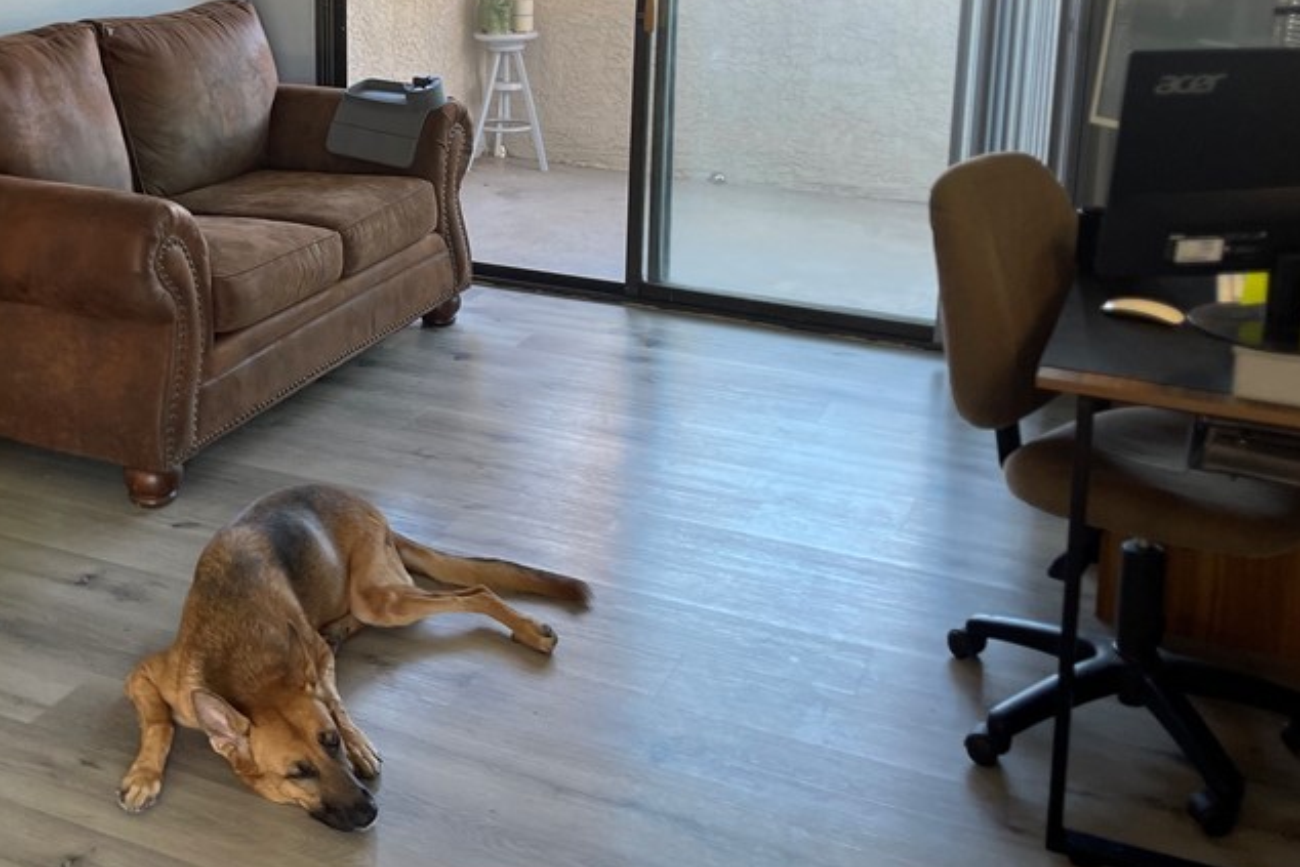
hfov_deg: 45.6
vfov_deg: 30.9
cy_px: 137
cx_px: 418
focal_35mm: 42
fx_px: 1517
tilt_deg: -10.4
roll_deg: -0.3
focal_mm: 5.1
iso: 80
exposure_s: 1/60
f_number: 1.6
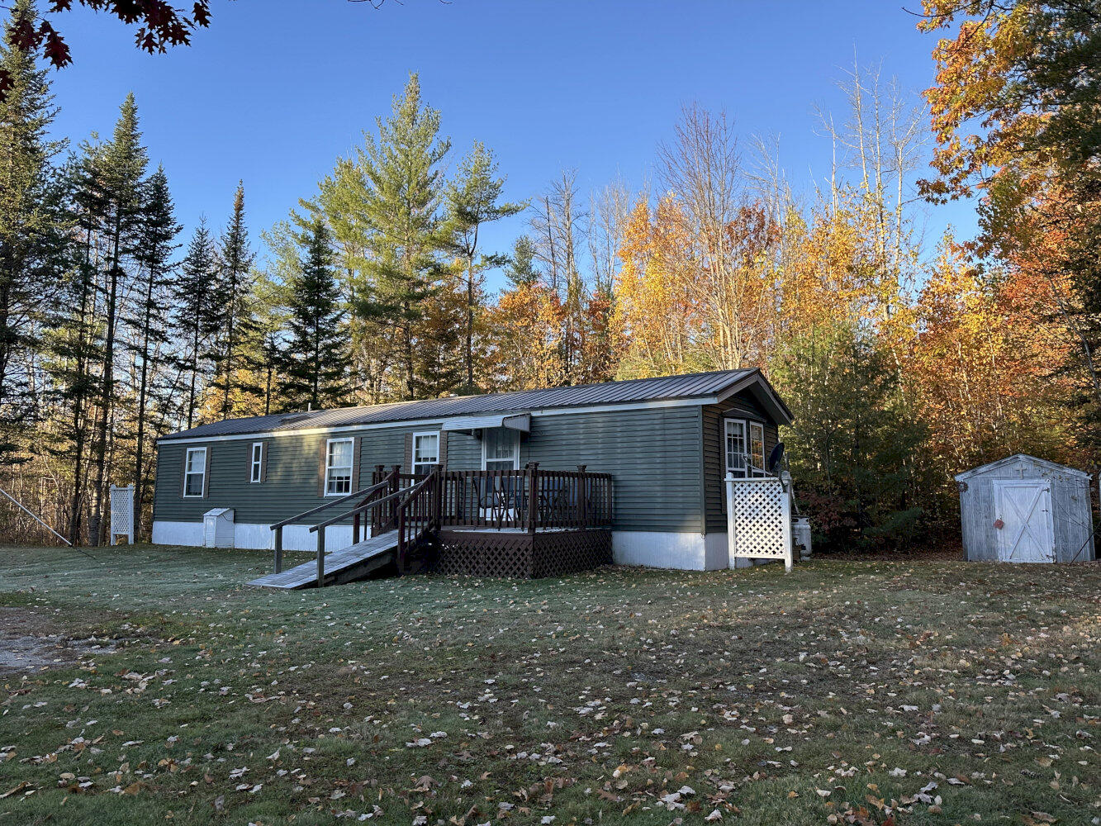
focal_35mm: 24
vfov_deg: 56.8
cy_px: 413
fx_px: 763
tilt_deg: +6.8
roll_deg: -0.5
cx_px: 550
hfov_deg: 71.6
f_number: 1.78
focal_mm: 6.86
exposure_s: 1/864
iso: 80
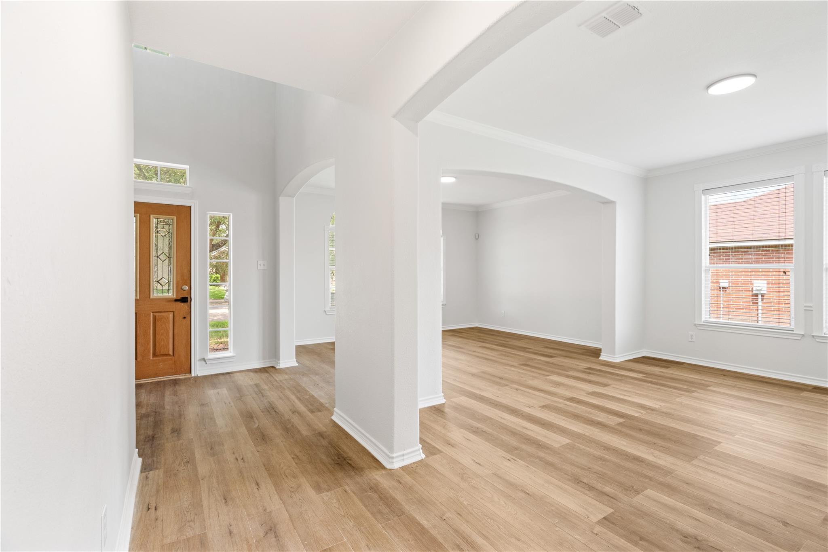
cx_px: 414
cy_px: 276
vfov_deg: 73.7
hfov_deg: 96.7
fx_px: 368
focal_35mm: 16
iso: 320
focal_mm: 16
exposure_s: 1/40
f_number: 8
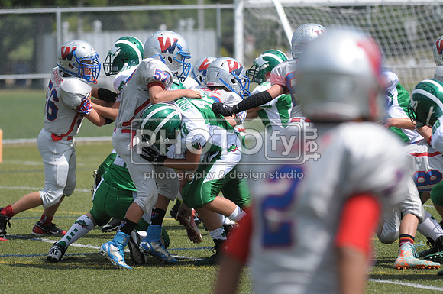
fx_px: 3686
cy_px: 147
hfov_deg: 6.9
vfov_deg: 4.6
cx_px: 222
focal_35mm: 300
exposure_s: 1/4000
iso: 500
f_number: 4
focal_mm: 200
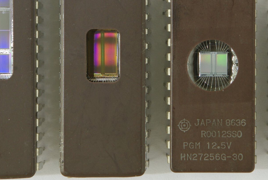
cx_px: 147
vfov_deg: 7.9
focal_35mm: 173
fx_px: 1289
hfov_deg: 11.9
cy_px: 34
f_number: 13
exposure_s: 1/2
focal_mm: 55
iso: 100
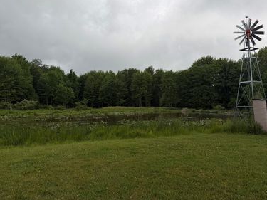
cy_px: 84
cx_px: 143
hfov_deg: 56.8
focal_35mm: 32
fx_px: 247
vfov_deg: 44.0
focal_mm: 6.76
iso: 80
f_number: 1.78
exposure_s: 1/598
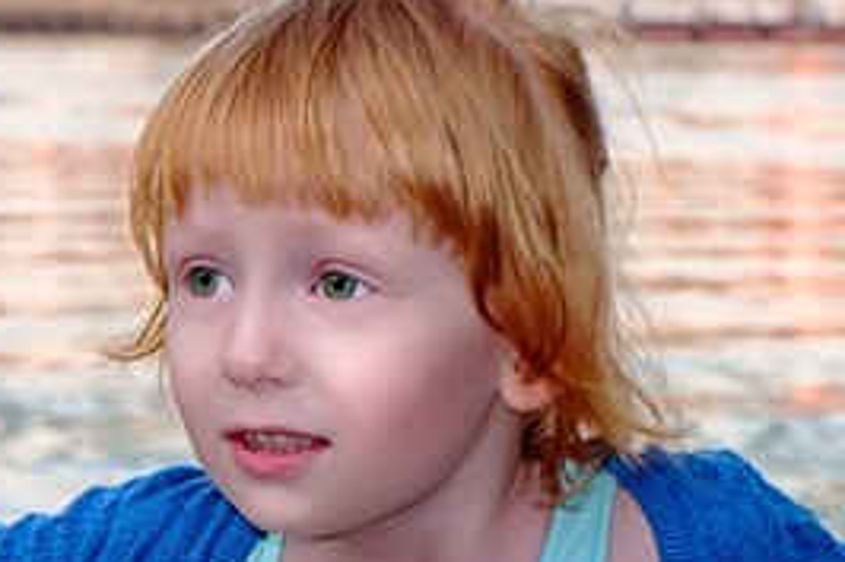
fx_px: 3495
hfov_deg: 13.7
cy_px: 441
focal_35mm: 149
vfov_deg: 9.2
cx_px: 241
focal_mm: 29.5
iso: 800
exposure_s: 1/90
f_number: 4.7
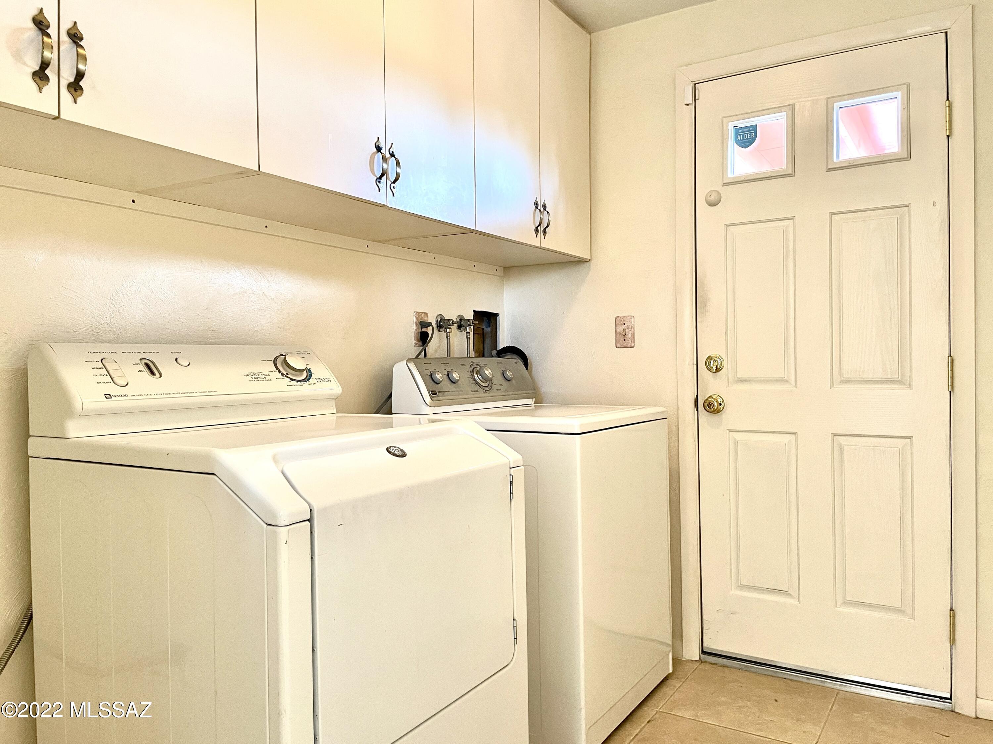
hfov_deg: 67.3
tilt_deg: -0.5
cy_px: 372
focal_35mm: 26
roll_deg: +1.0
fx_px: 746
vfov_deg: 53.1
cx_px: 496
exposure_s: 1/60
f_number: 1.6
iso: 160
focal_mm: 4.2
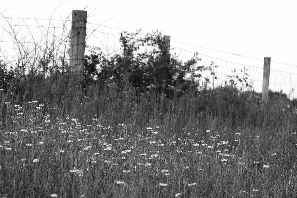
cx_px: 148
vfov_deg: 8.3
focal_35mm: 165
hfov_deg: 12.5
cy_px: 99
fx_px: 1360
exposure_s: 1/60
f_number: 8
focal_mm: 110
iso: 200
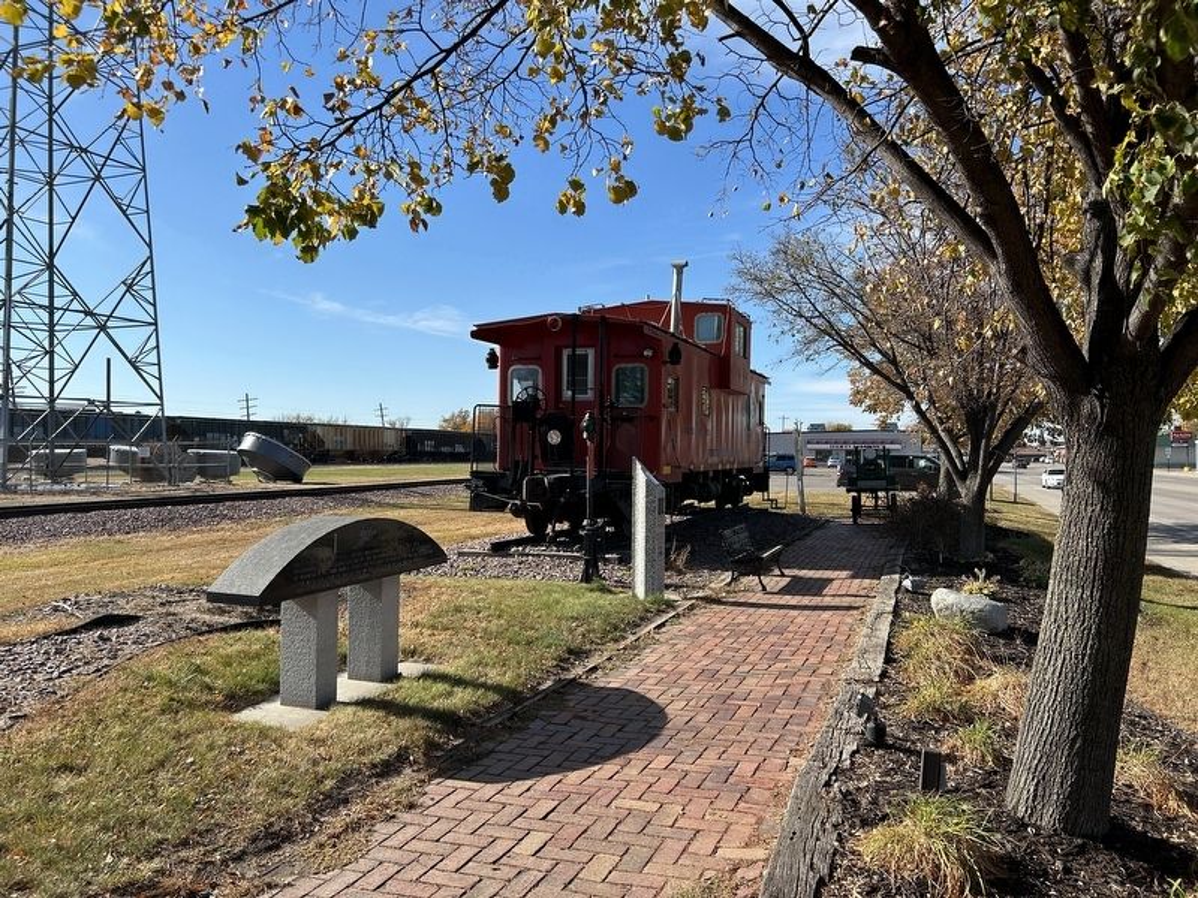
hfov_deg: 67.3
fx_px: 900
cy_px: 449
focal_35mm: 26
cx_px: 599
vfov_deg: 53.1
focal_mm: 5.7
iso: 50
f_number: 1.5
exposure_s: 1/2513
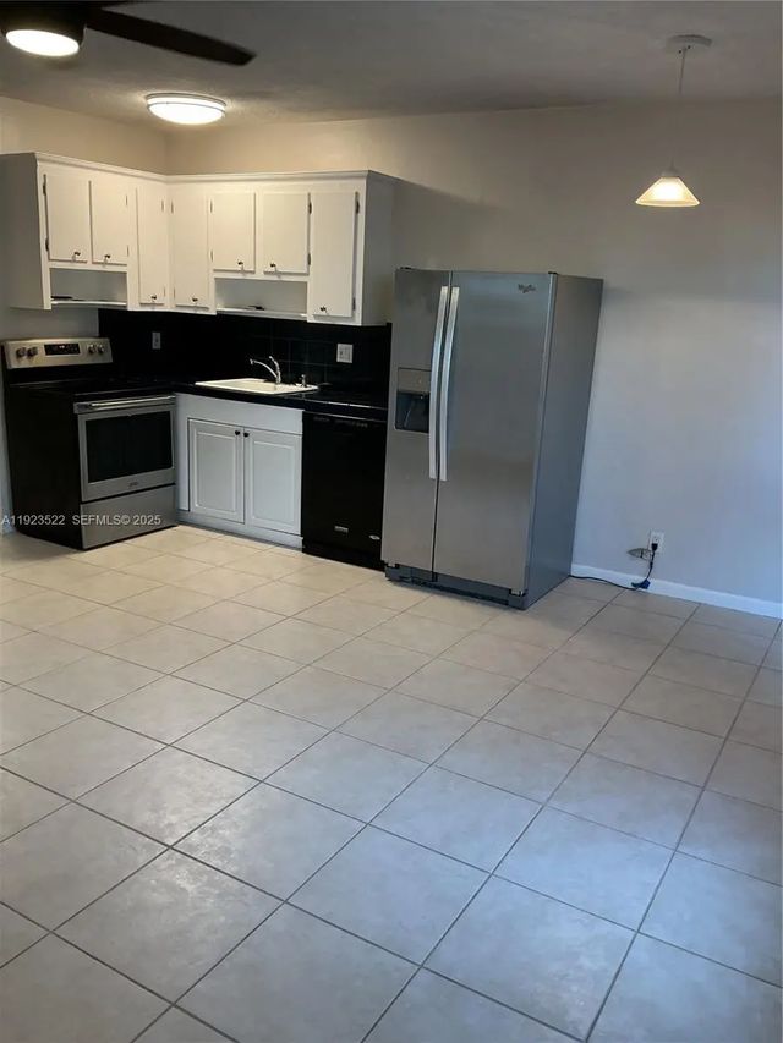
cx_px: 392
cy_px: 522
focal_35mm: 29
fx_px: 874
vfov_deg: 61.7
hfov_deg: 48.2
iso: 80
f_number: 1.8
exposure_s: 1/60
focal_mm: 3
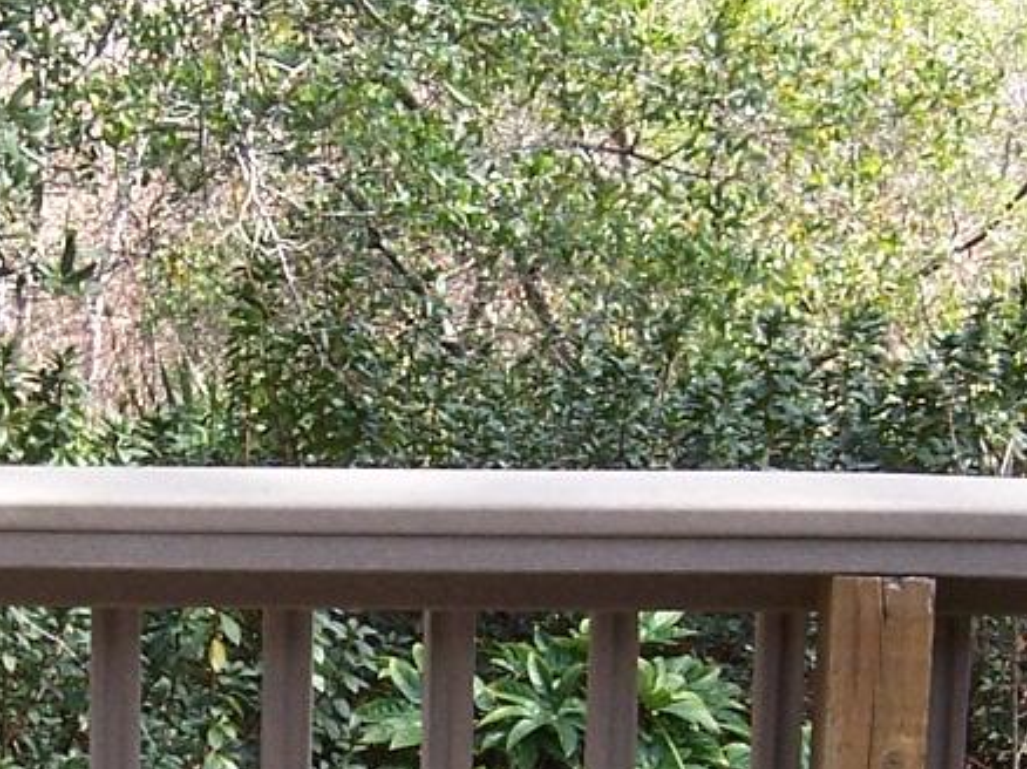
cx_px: 35
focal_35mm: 117
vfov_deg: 12.6
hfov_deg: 16.5
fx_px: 3469
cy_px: 610
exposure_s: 1/125
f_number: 3.4
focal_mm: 5.5
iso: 80
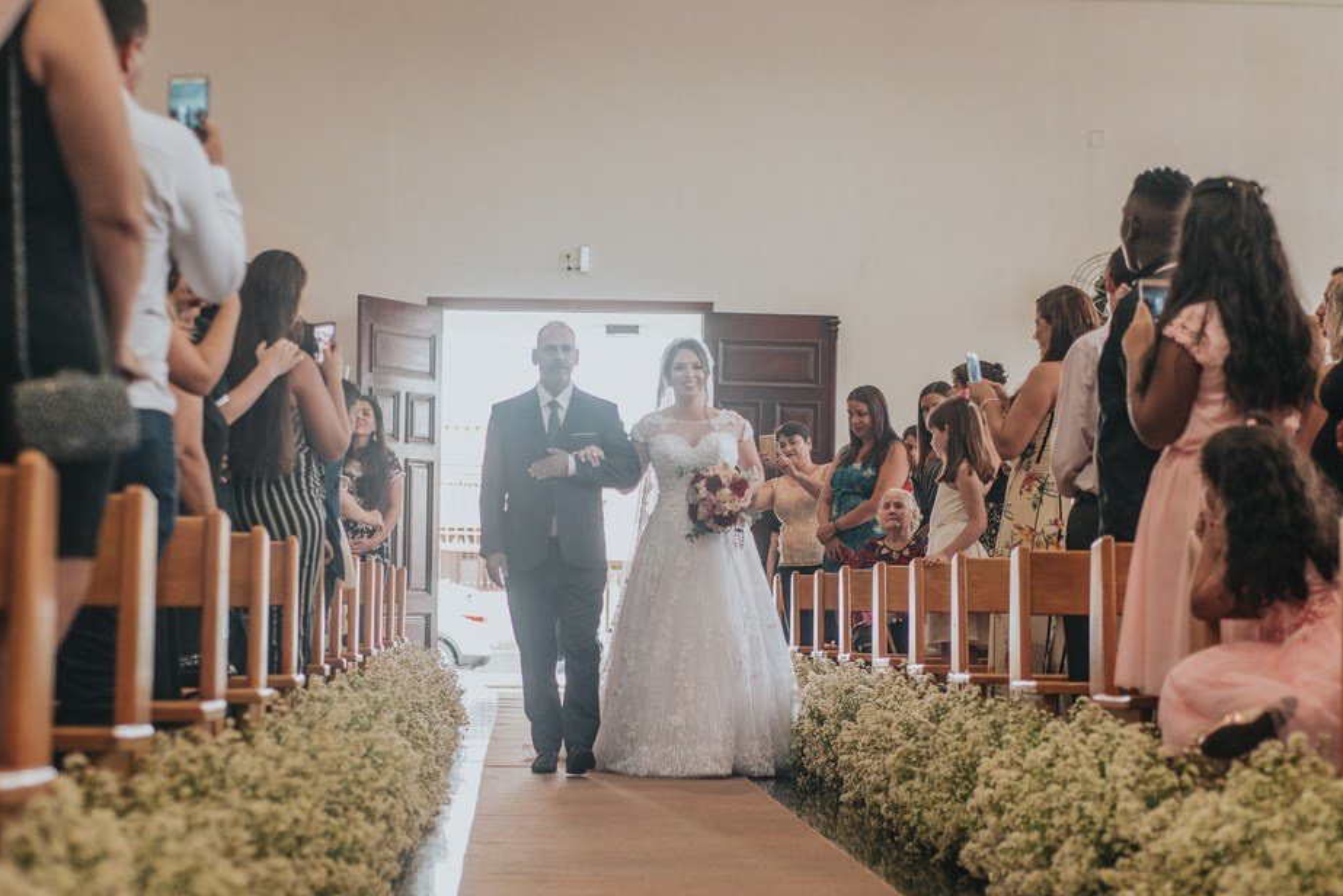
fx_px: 2425
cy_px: 536
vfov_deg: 20.9
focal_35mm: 65
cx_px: 639
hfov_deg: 30.9
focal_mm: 50
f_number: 2.8
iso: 1250
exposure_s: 1/320
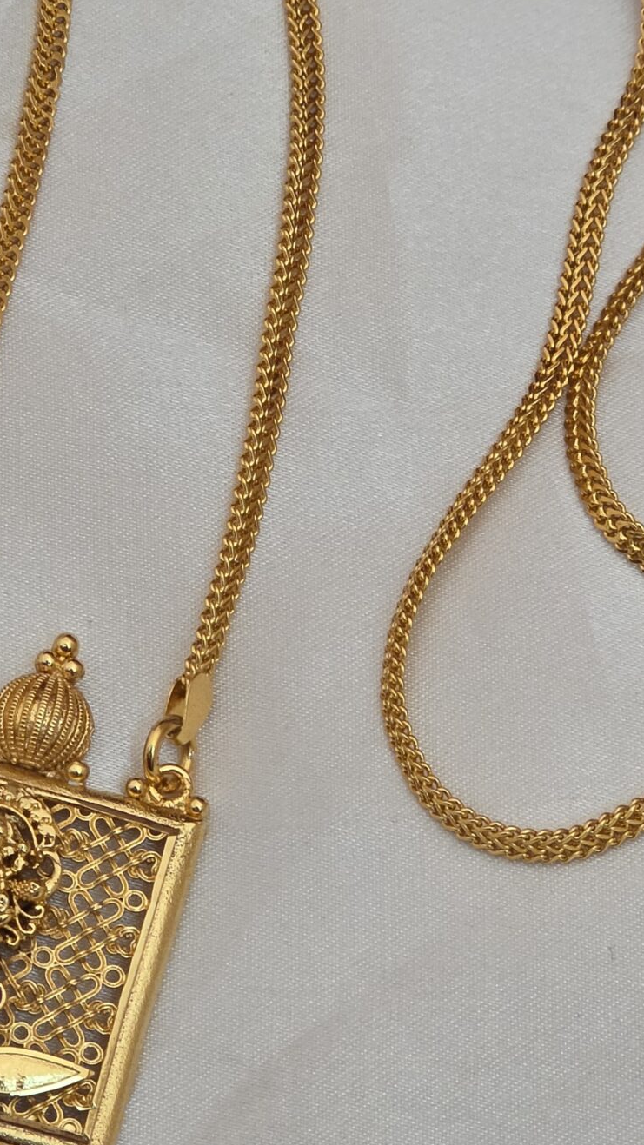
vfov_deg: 14.7
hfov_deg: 8.3
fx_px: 4434
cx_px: 287
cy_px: 387
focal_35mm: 146
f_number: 2.4
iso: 250
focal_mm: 7
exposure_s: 1/100
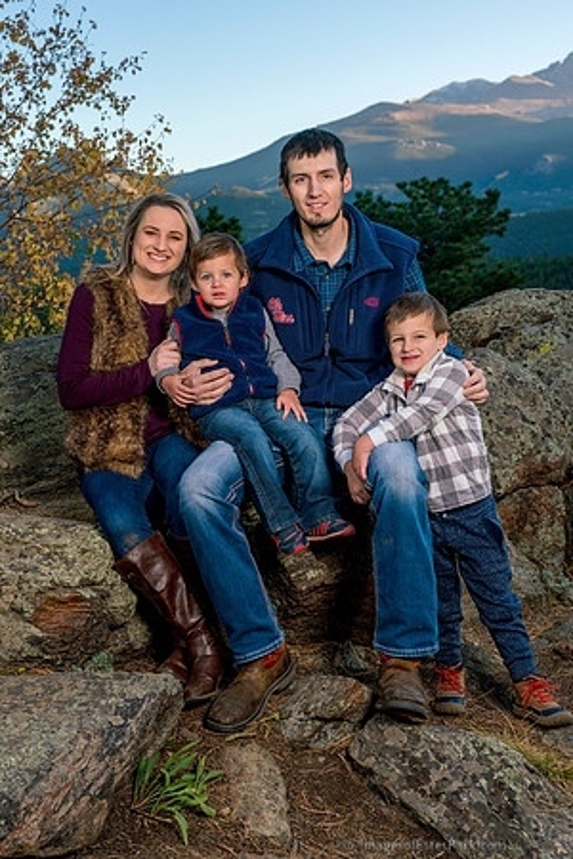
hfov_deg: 33.4
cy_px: 430
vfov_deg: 48.5
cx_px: 286
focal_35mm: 40
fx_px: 955
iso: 100
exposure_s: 1/200
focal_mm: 40
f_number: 5
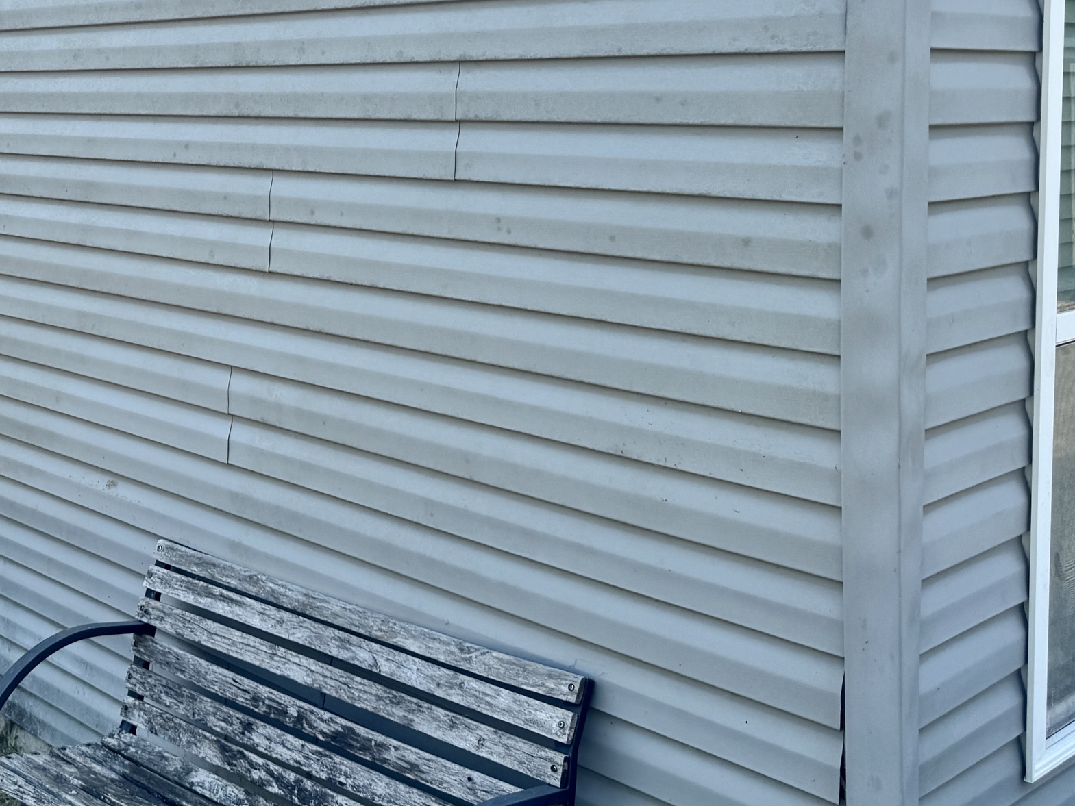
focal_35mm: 47
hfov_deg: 38.4
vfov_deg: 30.1
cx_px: 164
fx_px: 1460
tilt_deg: -3.3
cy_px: 158
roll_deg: -0.2
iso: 80
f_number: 1.78
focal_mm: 6.76
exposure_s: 1/1923
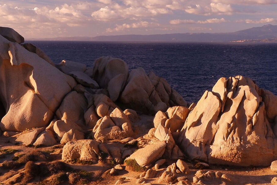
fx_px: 492
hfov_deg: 31.3
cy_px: 59
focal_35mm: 64
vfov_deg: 21.1
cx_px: 112
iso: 200
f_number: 10
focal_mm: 16
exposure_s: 1/56
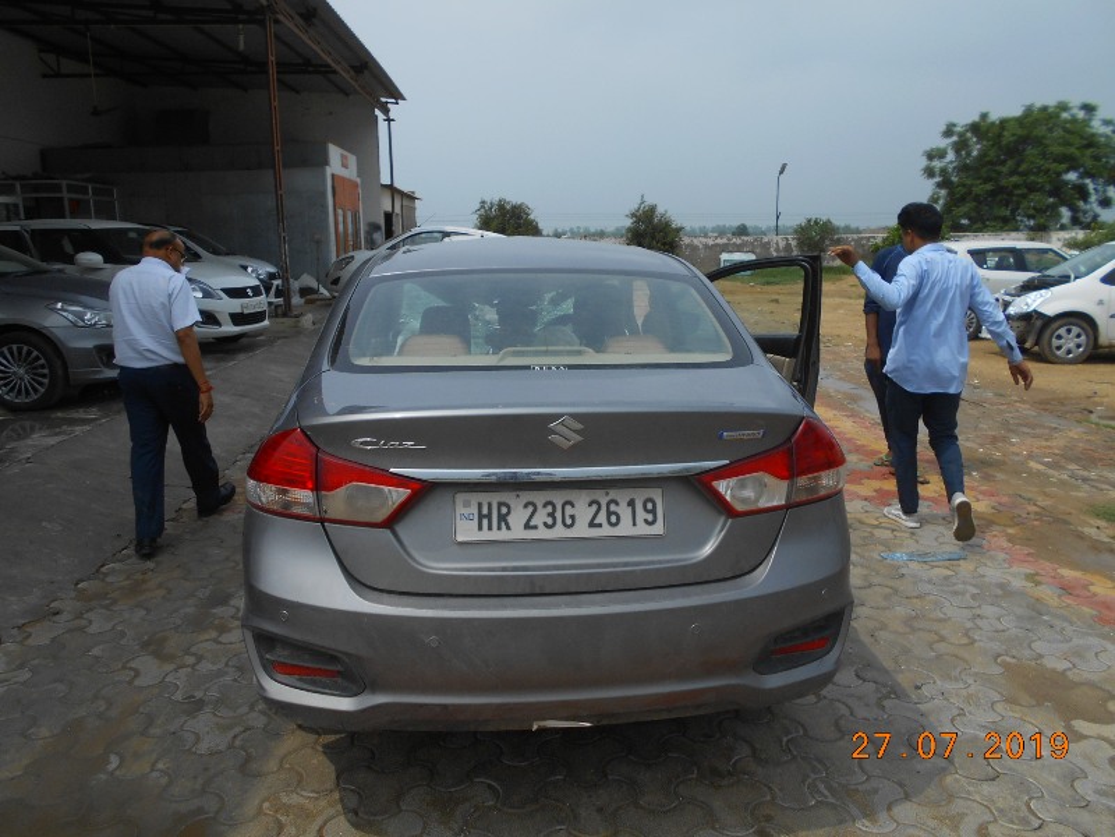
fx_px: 837
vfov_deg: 53.1
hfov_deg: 67.3
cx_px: 558
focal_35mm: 26
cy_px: 418
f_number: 3.2
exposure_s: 1/1600
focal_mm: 4.6
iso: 80
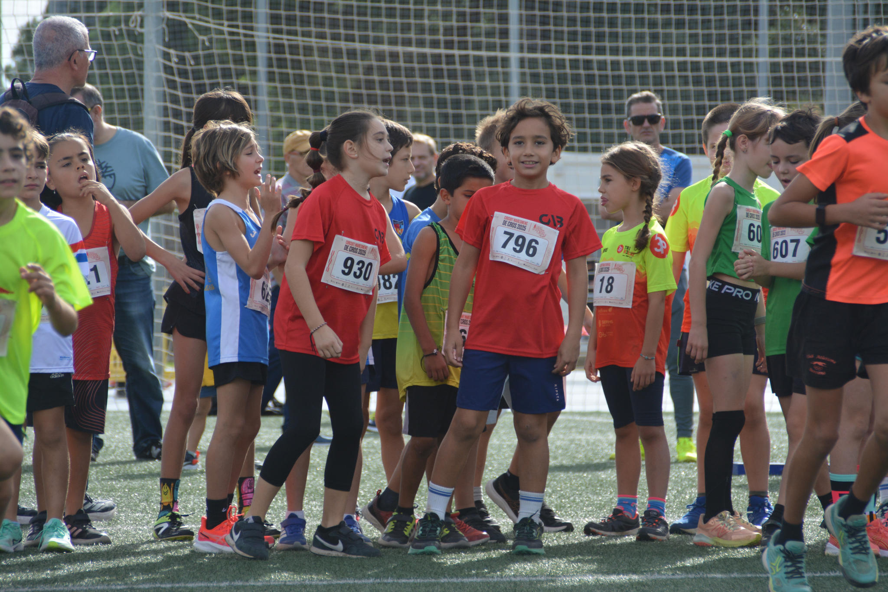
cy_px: 296
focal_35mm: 300
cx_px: 444
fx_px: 7399
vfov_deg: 4.6
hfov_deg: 6.9
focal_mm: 200
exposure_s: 1/1000
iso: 500
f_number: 6.3
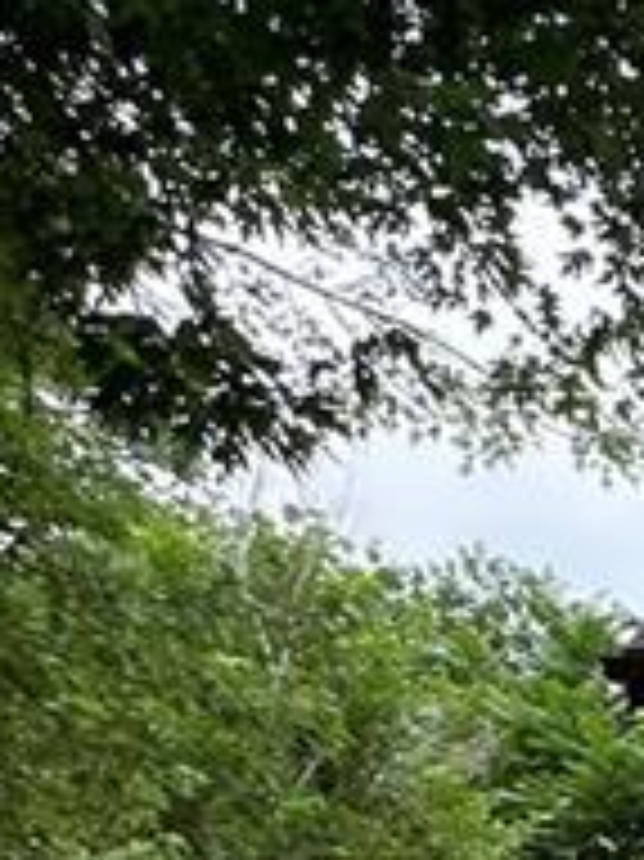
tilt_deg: -3.6
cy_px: 1256
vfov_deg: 19.6
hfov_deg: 13.3
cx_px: 1450
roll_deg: +2.6
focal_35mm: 88
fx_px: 2185
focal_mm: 2.22
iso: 40
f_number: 2.2
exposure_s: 1/442
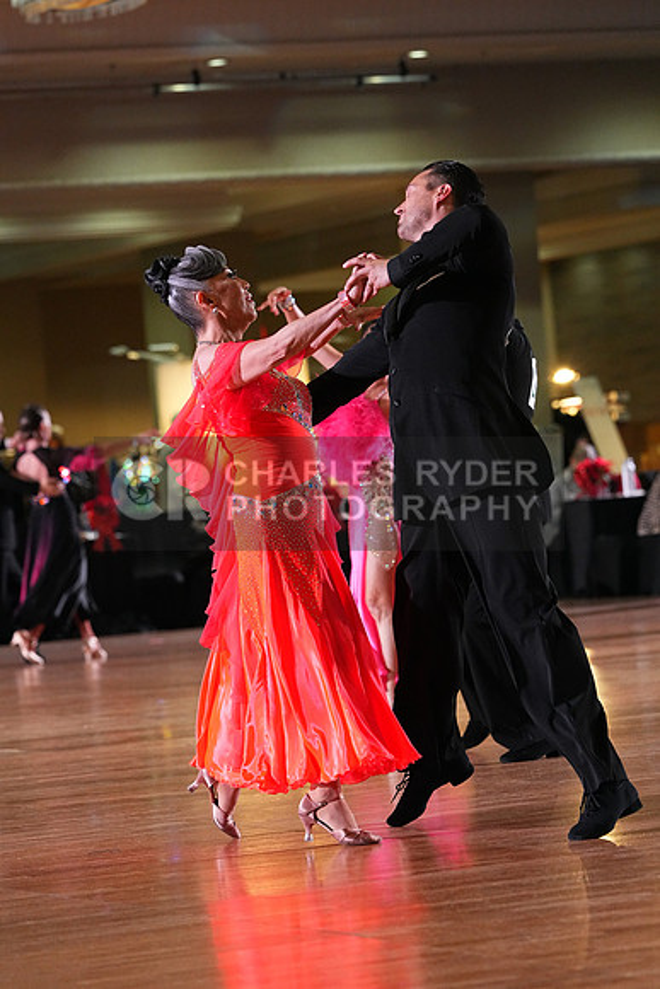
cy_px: 494
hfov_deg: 8.5
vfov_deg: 12.8
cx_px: 330
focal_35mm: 161
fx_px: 4425
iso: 6400
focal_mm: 161
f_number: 5
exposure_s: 1/400
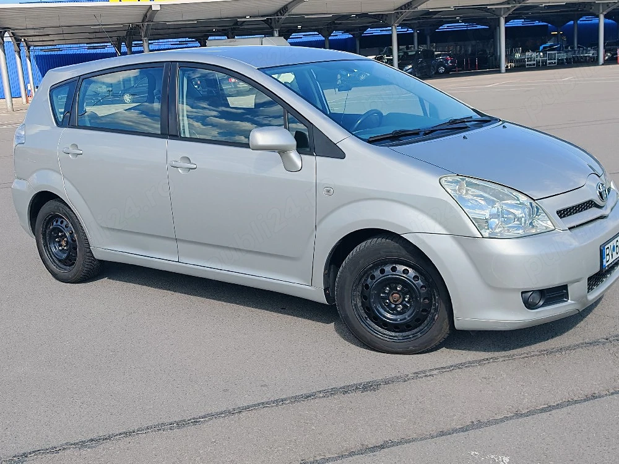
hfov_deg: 47.9
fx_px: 697
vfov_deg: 36.8
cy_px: 232
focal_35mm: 39
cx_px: 310
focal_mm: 6.83
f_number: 2
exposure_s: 1/5000
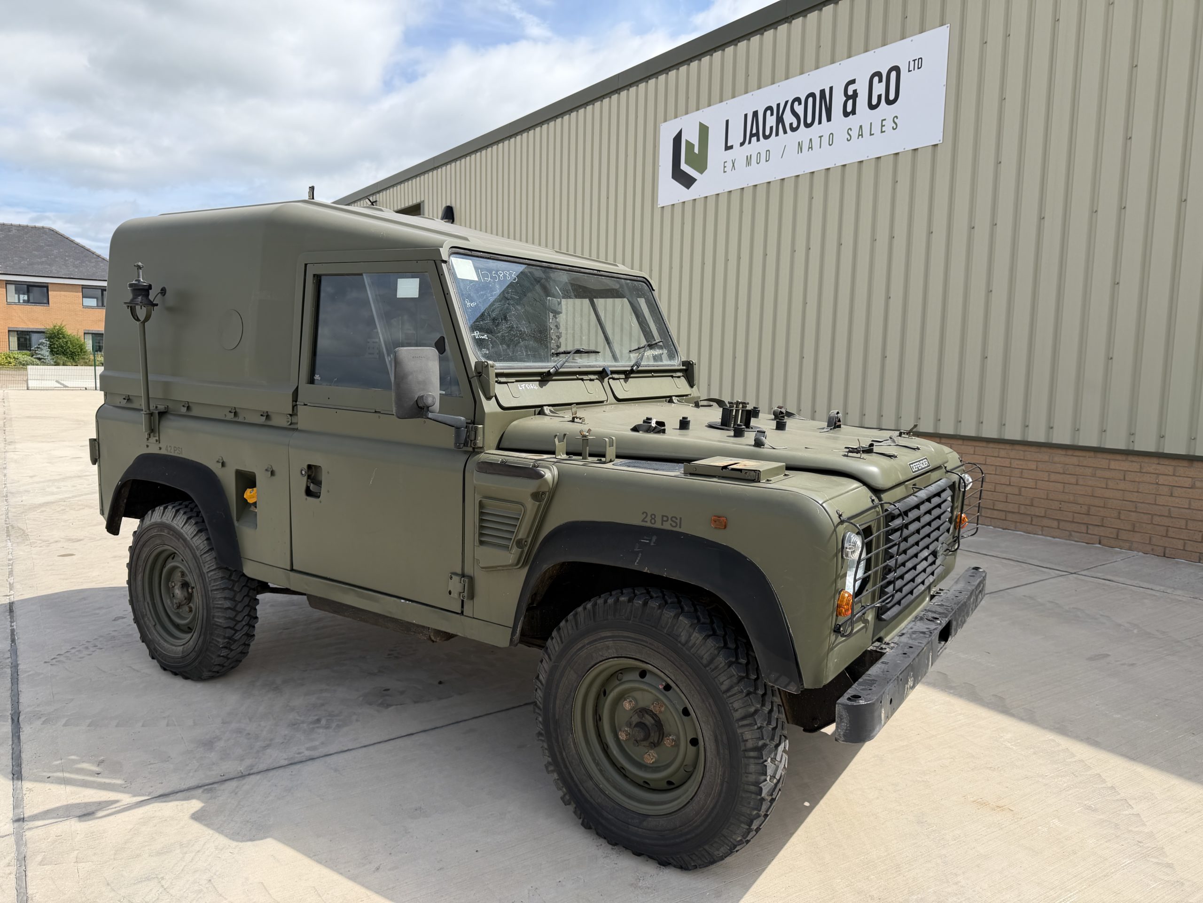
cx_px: 602
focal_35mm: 24
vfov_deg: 56.8
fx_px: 834
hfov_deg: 71.6
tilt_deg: -6.3
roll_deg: -0.3
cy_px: 452
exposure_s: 1/3425
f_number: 1.78
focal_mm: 6.76
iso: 80
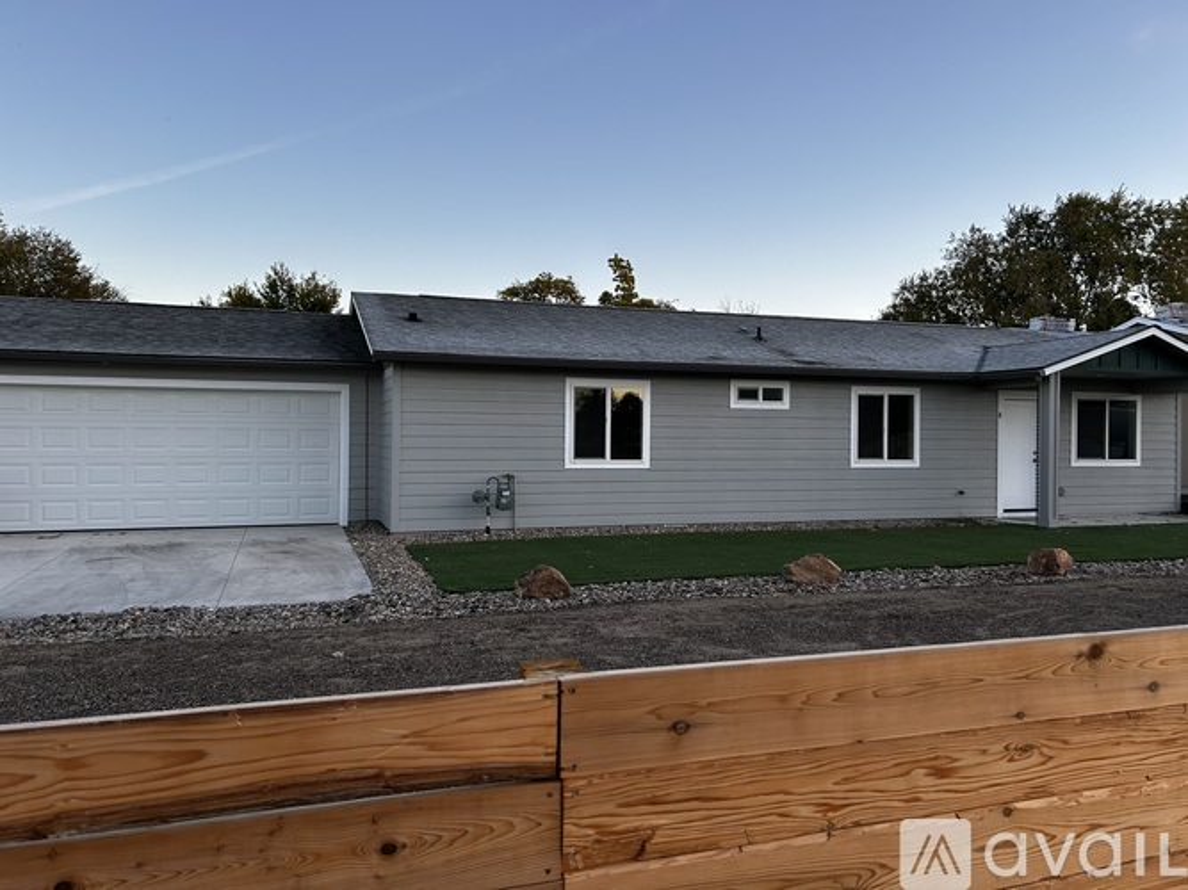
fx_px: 892
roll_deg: -0.8
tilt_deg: -0.1
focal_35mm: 26
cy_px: 445
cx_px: 594
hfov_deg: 67.3
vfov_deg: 53.0
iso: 50
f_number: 1.5
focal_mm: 5.7
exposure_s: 1/471
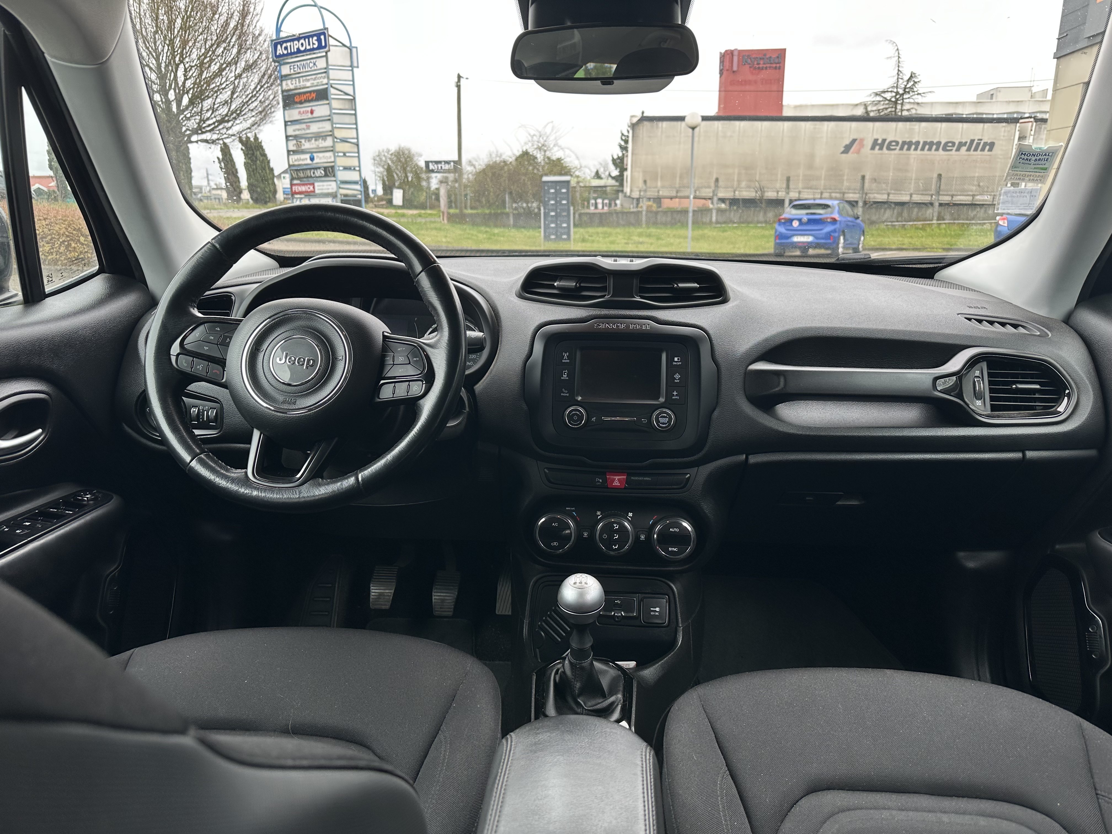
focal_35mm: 24
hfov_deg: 71.6
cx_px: 556
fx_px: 771
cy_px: 417
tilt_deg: -13.7
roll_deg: +1.7
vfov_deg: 56.8
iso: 64
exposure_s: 1/165
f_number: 1.78
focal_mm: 6.86
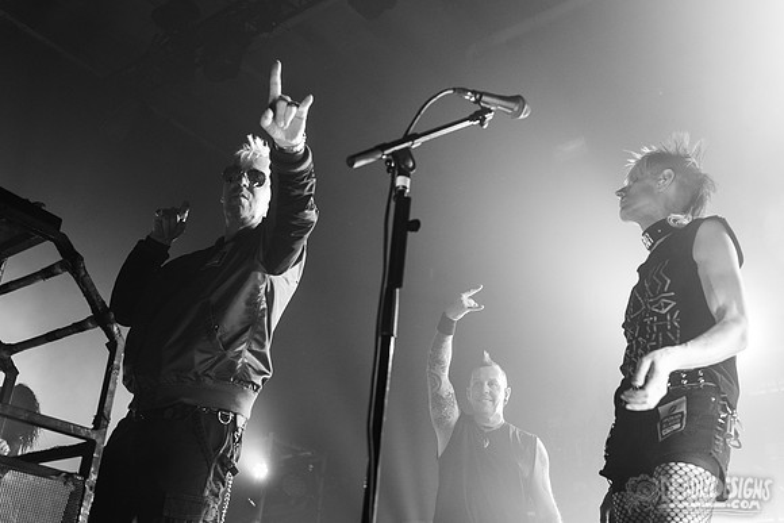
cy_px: 245
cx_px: 417
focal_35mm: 40
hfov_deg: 47.9
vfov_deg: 33.0
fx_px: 881
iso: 3200
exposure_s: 1/500
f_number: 4
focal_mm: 38
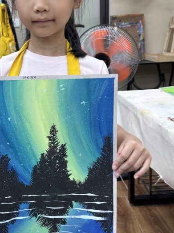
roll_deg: +3.0
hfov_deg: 30.9
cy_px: 117
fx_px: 309
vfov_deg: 41.3
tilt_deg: -14.1
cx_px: 40
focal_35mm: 46
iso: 80
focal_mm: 6.86
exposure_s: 1/100
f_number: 1.78
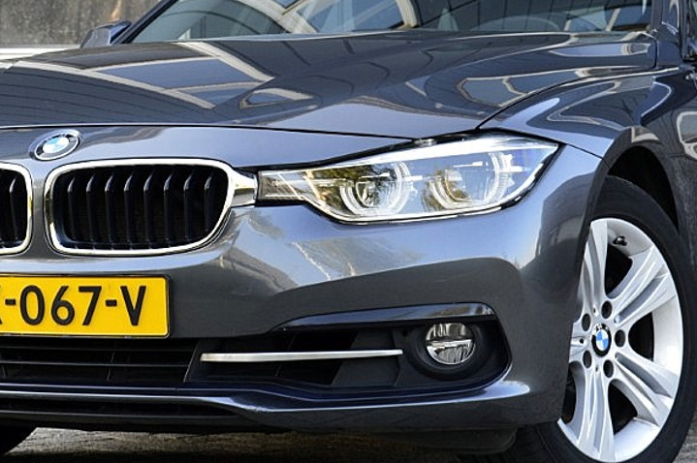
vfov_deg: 12.3
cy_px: 131
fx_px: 2147
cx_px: 313
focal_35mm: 111
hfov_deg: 18.4
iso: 400
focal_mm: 38
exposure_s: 1/80
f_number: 8
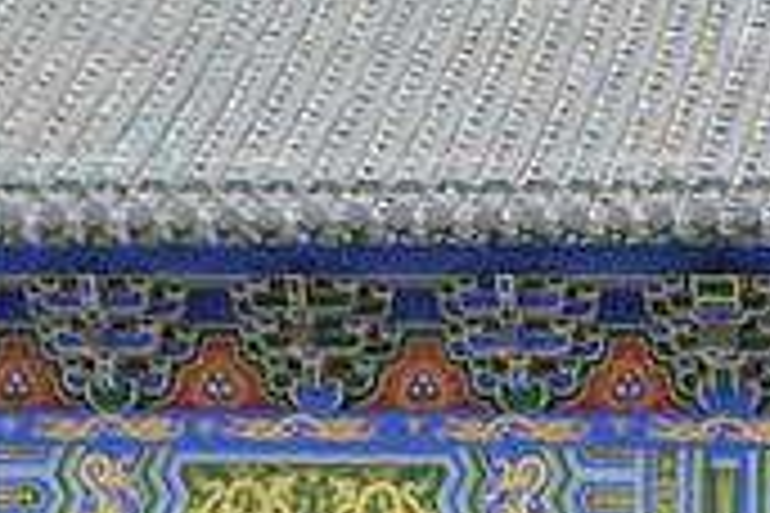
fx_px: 5753
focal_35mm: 269
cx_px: 1162
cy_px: 932
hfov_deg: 7.5
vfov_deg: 5.0
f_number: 9
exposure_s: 1/320
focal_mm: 48
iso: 400
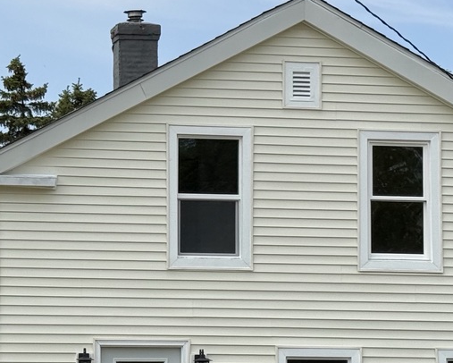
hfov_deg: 14.4
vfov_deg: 11.6
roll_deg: -0.4
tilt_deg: +5.9
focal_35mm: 133
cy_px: 215
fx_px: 1784
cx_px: 136
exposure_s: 1/6536
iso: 64
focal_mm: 6.76
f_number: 1.78
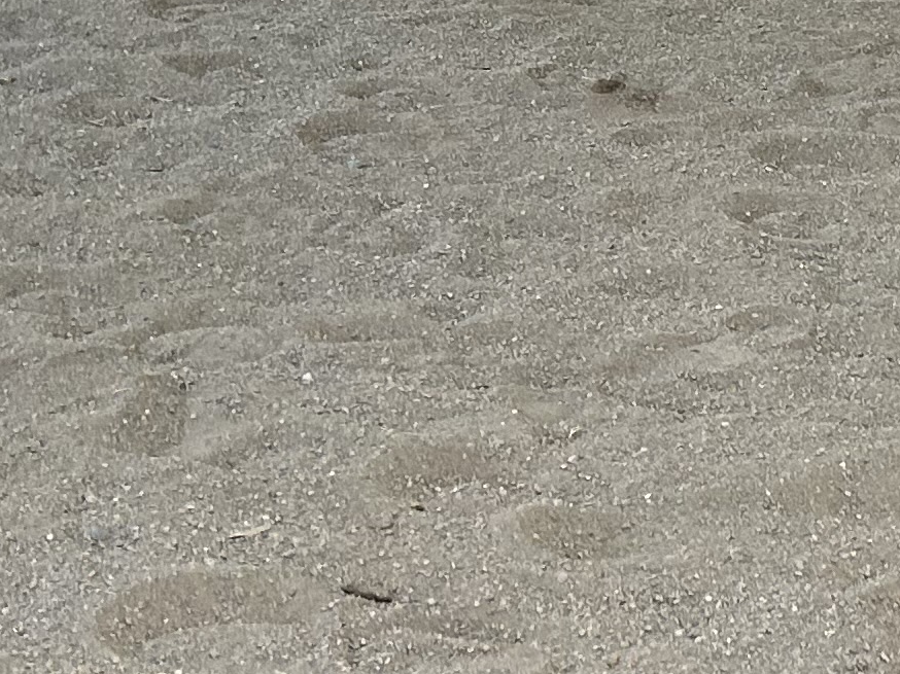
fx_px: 3119
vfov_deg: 11.8
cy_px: -368
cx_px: 1136
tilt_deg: -6.3
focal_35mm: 120
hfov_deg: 15.7
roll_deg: -2.9
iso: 160
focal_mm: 5.7
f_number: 1.5
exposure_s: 1/60
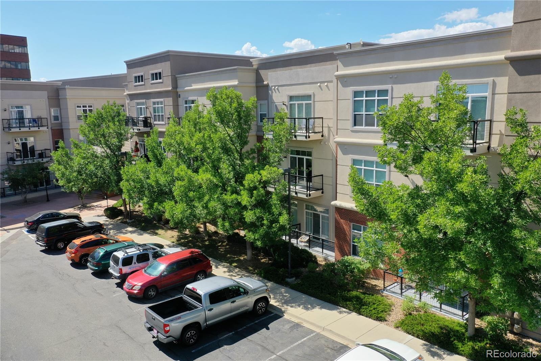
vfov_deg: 46.4
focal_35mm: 28
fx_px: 421
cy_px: 180
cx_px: 270
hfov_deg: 65.5
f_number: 5.6
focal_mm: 10.26
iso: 100
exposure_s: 1/400
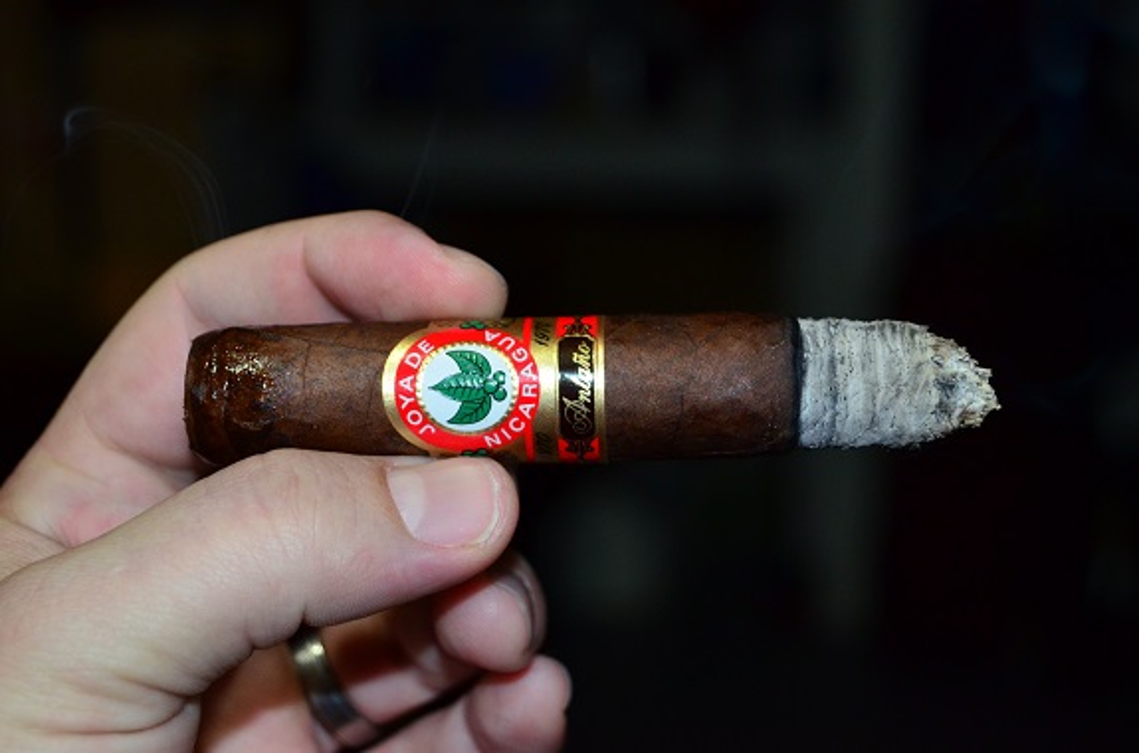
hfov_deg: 24.7
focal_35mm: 82
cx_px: 570
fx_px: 2603
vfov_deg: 16.5
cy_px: 376
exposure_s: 1/60
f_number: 5.6
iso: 1400
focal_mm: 55
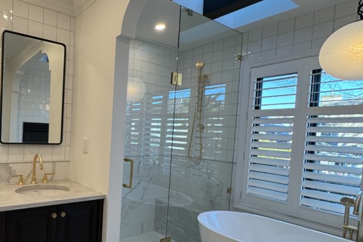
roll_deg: -2.2
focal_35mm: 24
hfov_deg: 67.3
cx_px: 76
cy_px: 143
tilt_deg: -1.8
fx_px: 242
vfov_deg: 52.8
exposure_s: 1/120
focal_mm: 2.22
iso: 80
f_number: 2.2
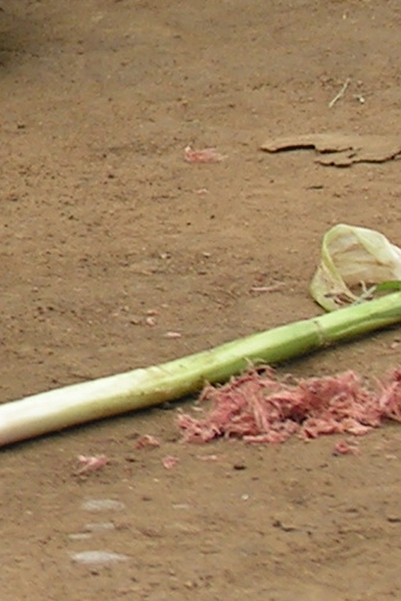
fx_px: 9740
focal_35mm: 583
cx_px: -1101
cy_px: -354
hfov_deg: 2.3
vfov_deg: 3.5
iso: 50
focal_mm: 21.8
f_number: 3.5
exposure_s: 1/216
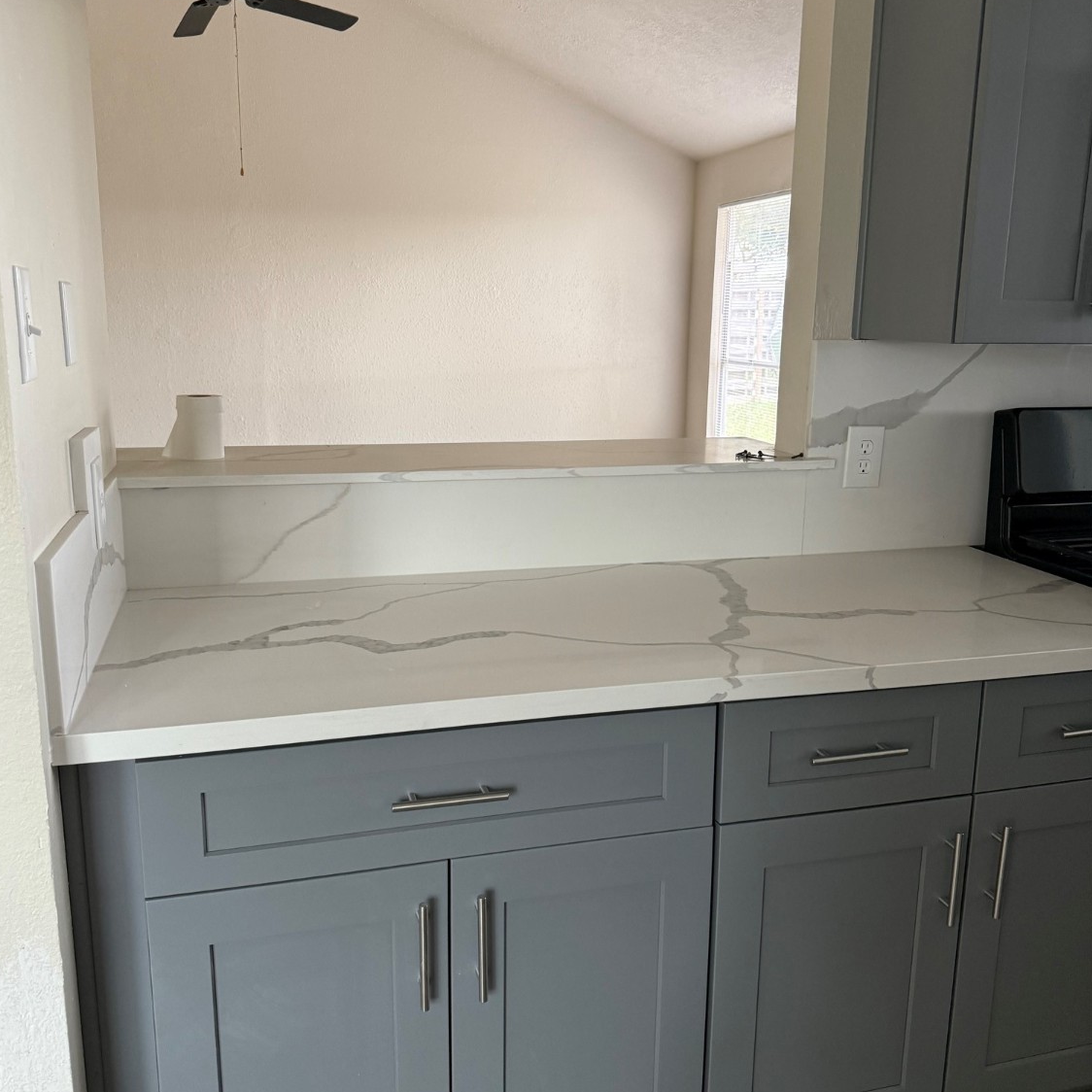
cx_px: 536
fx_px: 1035
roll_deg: -0.6
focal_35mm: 29
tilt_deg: -10.6
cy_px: 516
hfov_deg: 55.6
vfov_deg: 55.6
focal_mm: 6.76
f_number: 1.78
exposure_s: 1/69
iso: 200
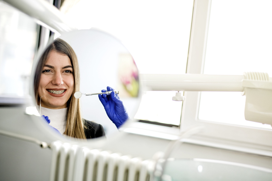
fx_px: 378
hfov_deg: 39.6
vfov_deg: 27.0
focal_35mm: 50
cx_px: 136
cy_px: 90
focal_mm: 50
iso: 1250
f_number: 1.8
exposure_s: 1/800
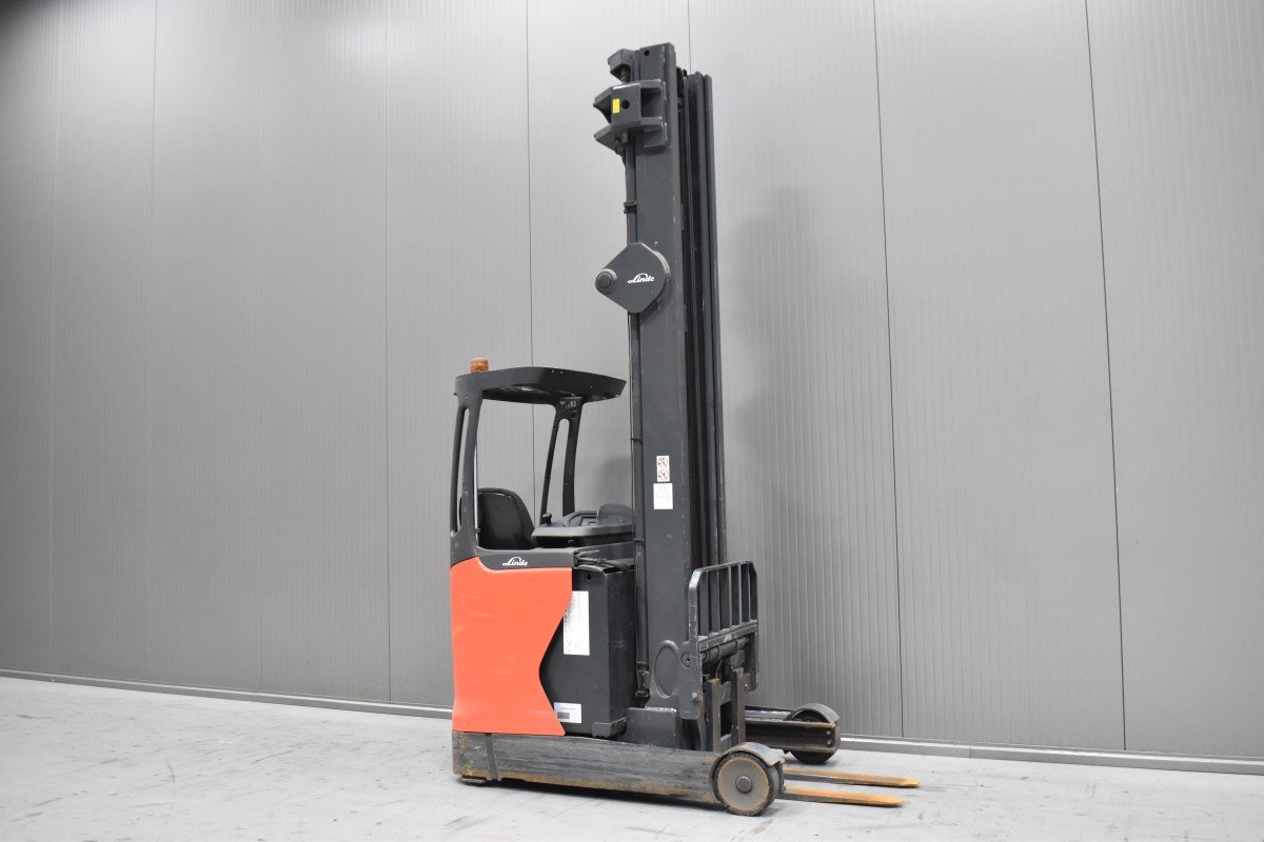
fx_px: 1159
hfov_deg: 57.2
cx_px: 632
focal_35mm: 33
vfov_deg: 40.0
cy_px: 421
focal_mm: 22
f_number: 4.5
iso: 1600
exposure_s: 1/30
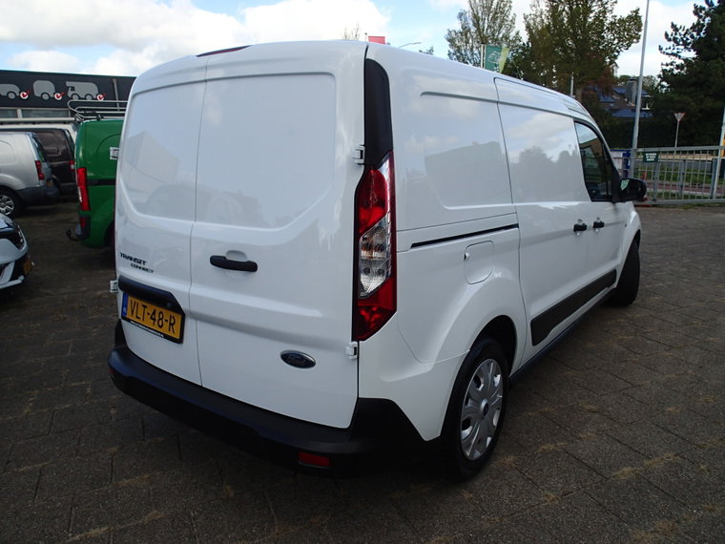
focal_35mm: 25
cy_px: 272
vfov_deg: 54.9
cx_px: 362
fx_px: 524
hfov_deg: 69.4
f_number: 2.8
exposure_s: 1/1000
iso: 100
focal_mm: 4.5
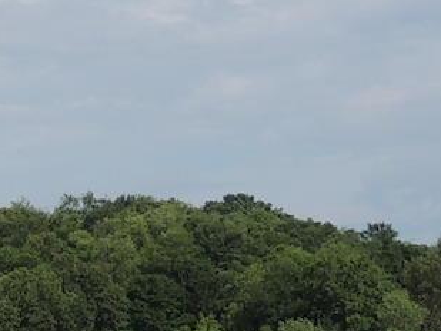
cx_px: -297
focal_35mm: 208
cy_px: 150
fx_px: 2651
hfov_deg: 9.2
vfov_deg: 7.1
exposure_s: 1/1250
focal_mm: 7.1
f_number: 3.3
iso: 100
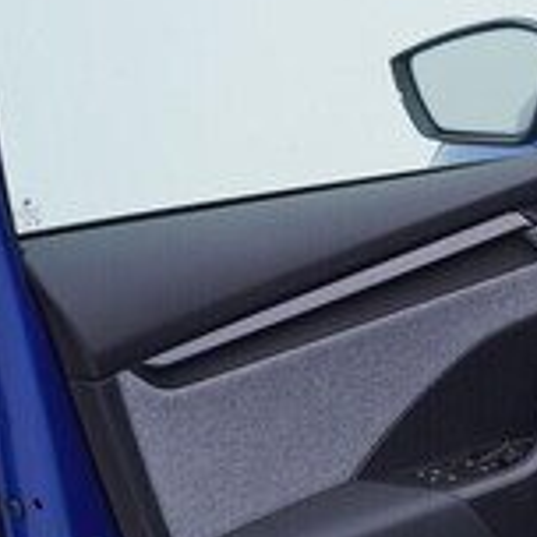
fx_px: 1948
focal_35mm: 111
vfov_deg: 15.7
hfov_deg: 14.9
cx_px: 738
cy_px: 309
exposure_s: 1/60
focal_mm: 24
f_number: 3.5
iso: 125
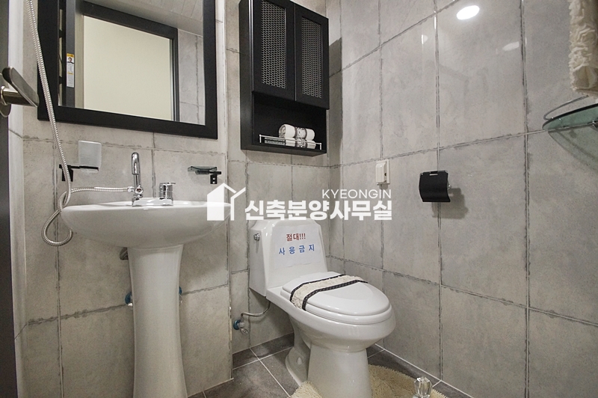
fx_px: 249
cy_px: 199
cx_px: 299
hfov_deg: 100.4
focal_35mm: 15
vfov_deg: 77.2
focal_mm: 10
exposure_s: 1/25
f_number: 9
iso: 1600
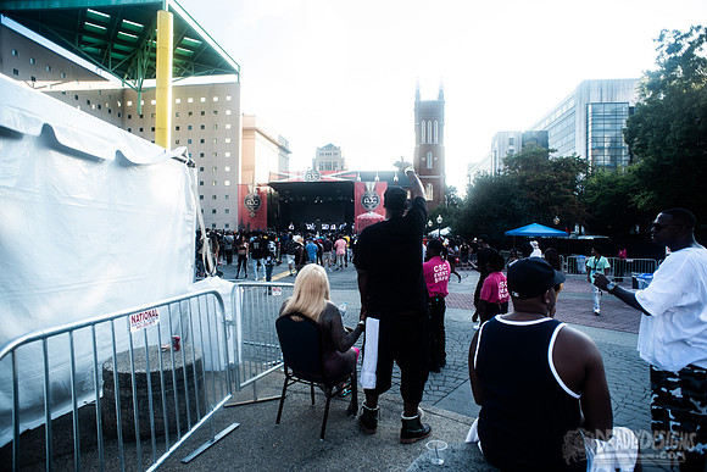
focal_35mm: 20
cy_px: 236
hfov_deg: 84.0
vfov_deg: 62.0
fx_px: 393
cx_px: 354
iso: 200
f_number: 4.5
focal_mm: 20
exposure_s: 1/320
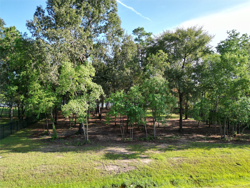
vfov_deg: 56.8
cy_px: 94
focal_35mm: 24
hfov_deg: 71.6
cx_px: 125
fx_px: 173
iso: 100
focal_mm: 6.72
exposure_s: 1/1000
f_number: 1.7
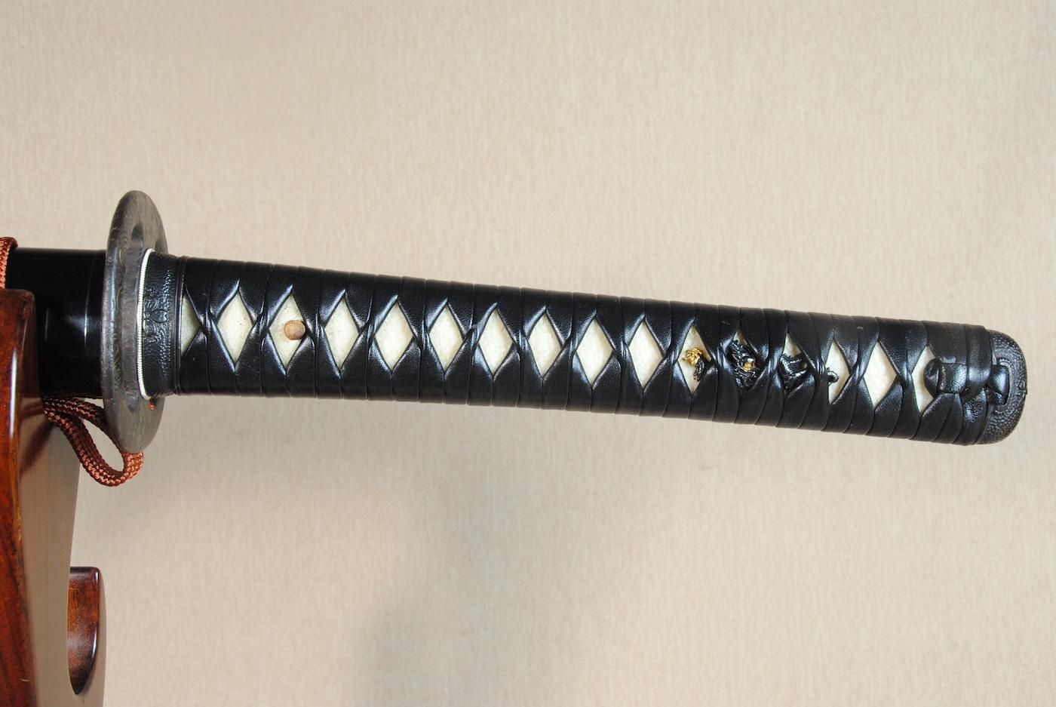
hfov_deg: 41.1
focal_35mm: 48
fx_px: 1410
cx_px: 528
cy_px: 354
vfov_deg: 28.1
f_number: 11
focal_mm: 32
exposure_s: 1/2
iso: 400
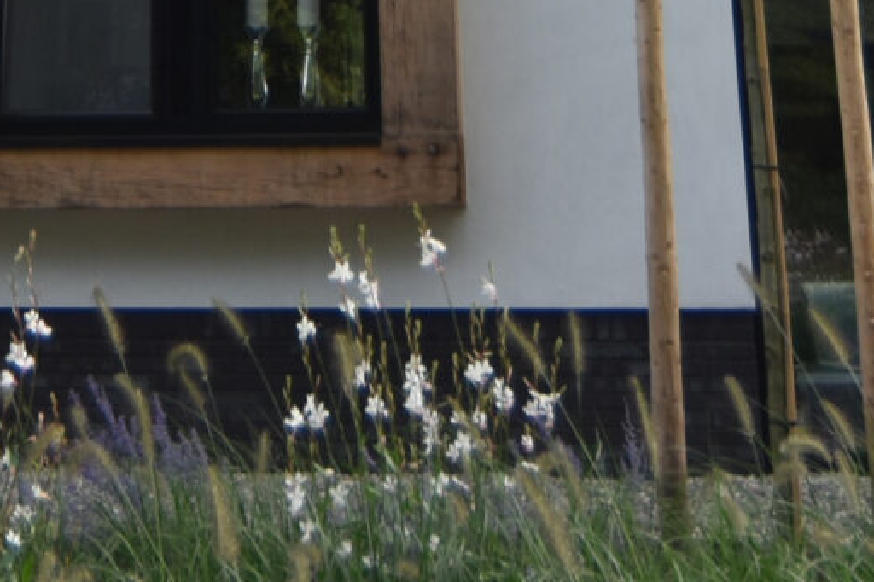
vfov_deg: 12.5
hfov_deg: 22.4
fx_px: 2184
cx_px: 200
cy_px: -733
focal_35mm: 90
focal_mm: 12
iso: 100
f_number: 4
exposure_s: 1/1000
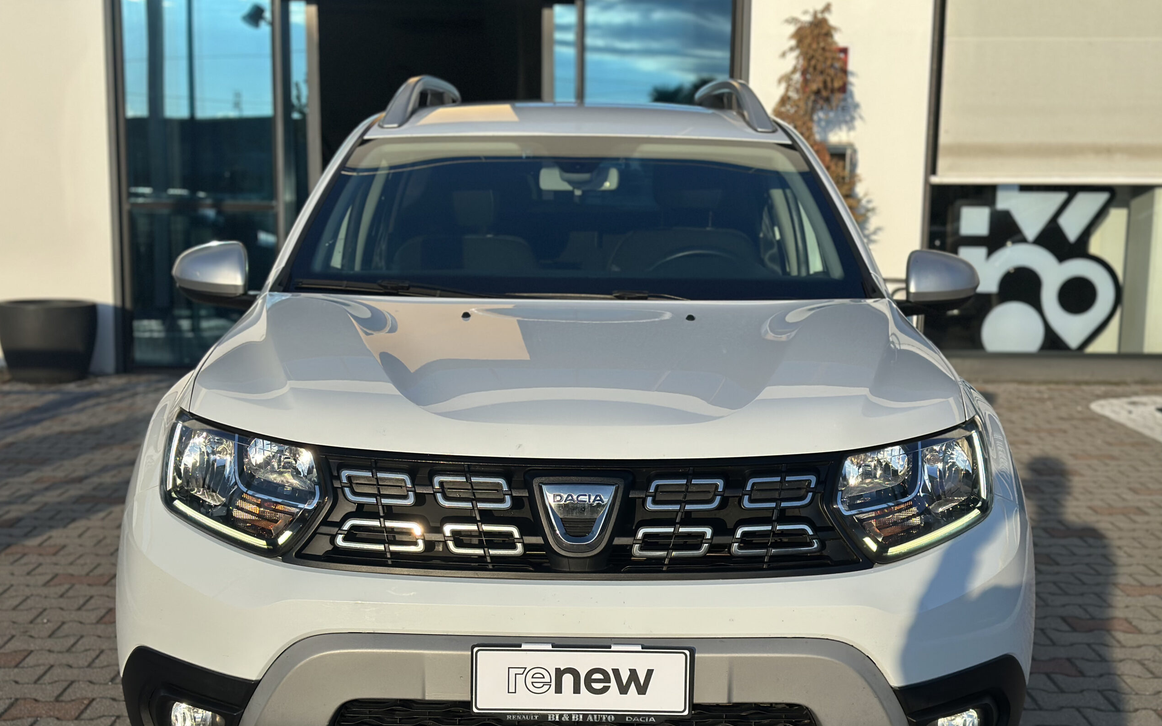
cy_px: 418
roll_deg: -1.4
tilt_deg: -9.3
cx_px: 580
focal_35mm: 51
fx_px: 1615
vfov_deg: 25.3
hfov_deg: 39.6
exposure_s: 1/4184
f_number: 1.78
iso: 100
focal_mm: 6.86
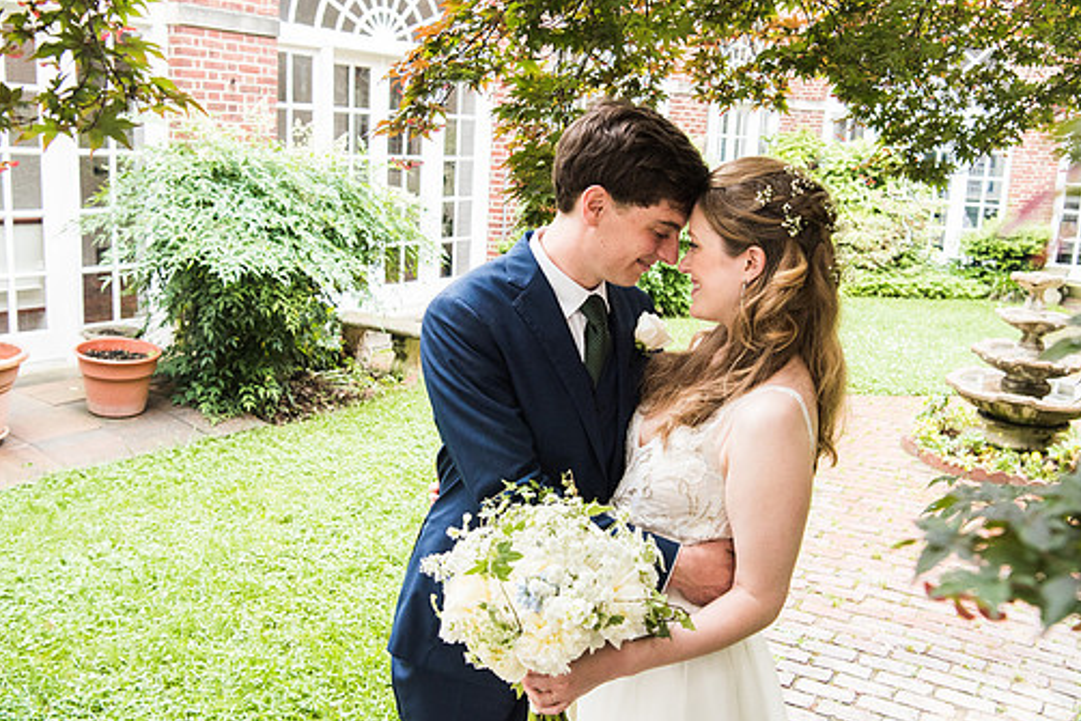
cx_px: 588
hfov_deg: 51.8
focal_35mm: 37
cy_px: 345
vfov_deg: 36.0
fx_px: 1111
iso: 1000
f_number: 5
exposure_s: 1/250
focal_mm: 32
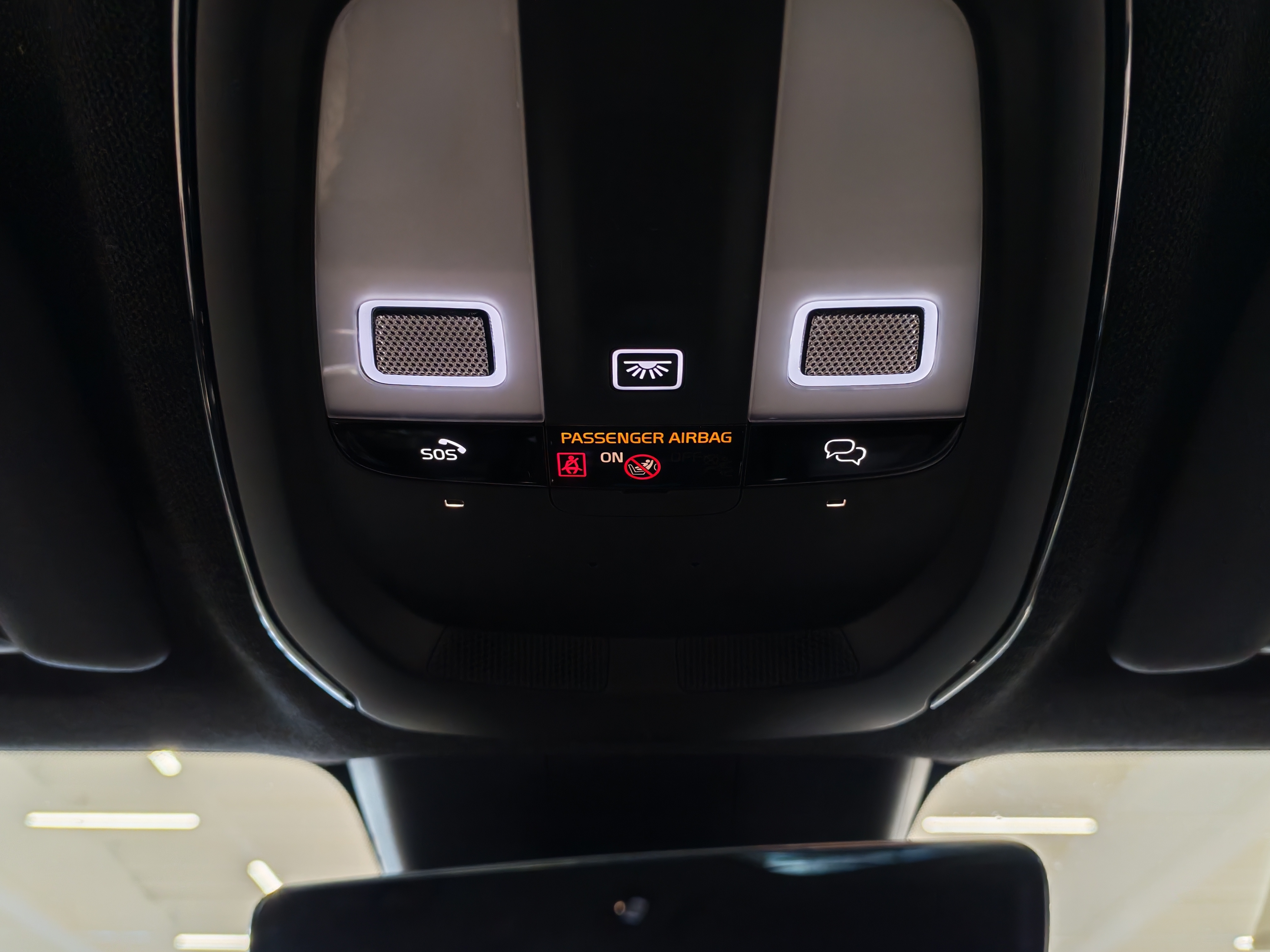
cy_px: 476
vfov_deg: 45.4
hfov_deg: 58.4
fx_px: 1137
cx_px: 635
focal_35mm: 31
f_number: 1.9
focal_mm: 6.12
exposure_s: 1/50
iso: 800
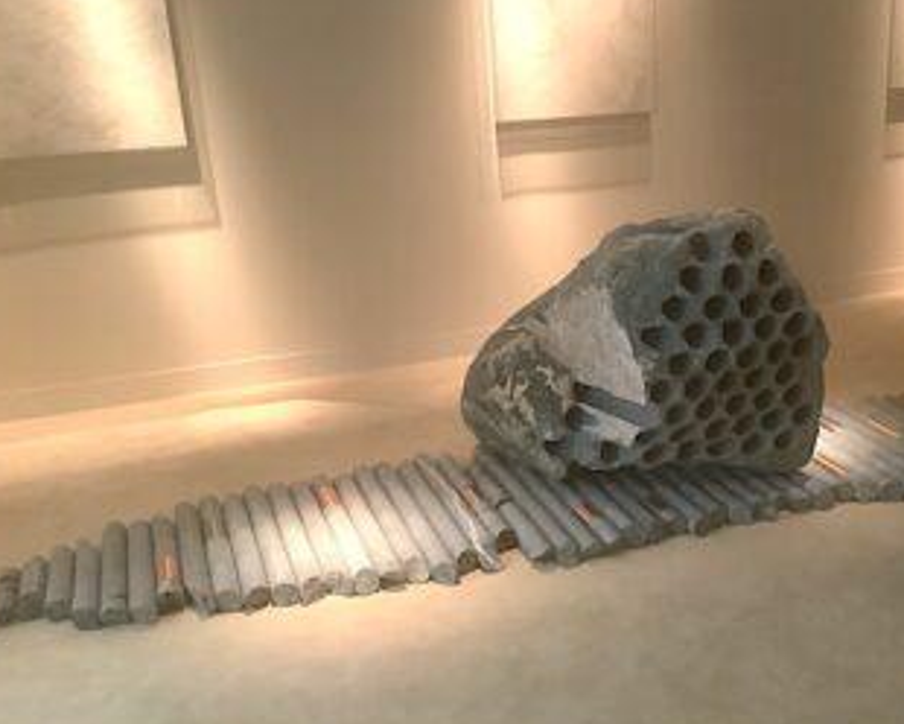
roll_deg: +1.3
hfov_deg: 42.3
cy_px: 403
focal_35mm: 43
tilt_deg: -19.6
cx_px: 604
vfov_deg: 34.9
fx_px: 1150
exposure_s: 1/33
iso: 320
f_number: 2.4
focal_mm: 3.3
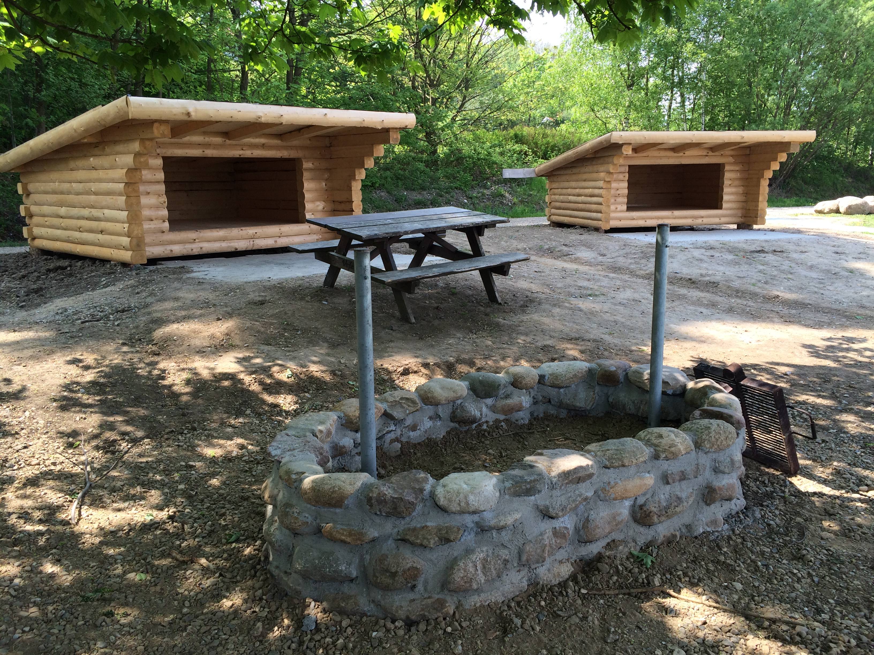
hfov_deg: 61.7
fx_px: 732
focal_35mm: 29
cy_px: 328
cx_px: 437
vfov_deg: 48.2
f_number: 2.2
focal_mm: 4.15
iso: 32
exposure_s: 1/363
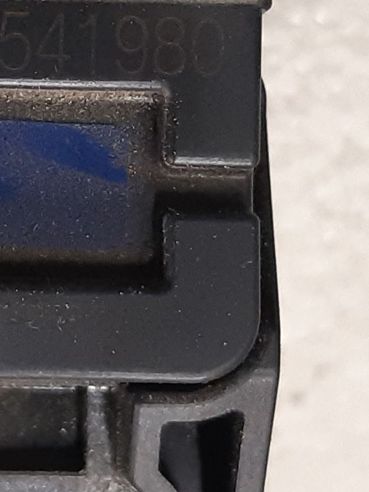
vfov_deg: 28.7
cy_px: 97
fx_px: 938
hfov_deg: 21.7
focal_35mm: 66
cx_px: 32
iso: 200
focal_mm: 3.93
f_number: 1.7
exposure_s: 1/50
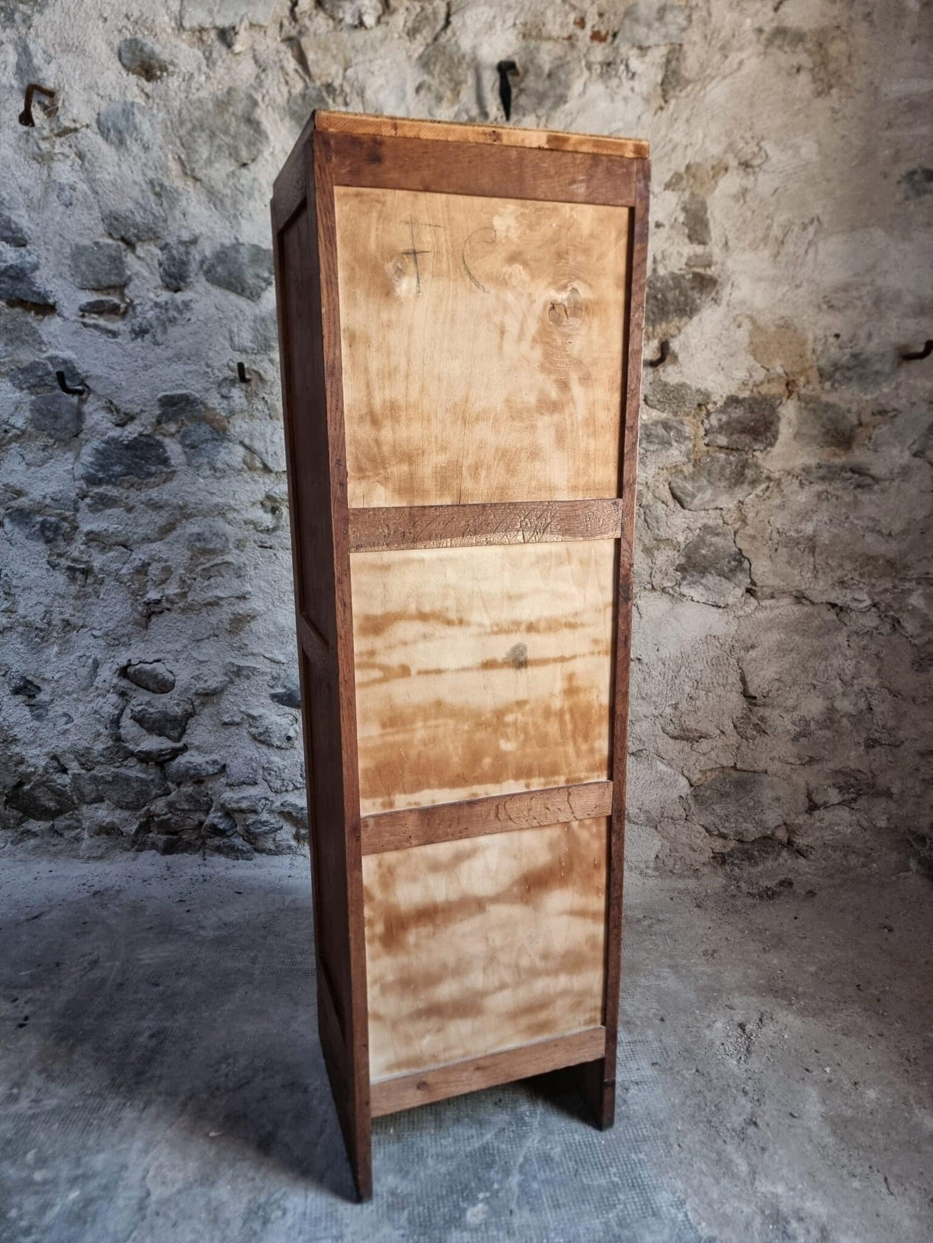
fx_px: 862
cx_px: 466
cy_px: 622
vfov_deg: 71.6
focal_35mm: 24
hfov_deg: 56.8
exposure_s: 1/50
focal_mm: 6.7
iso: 400
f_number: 1.8
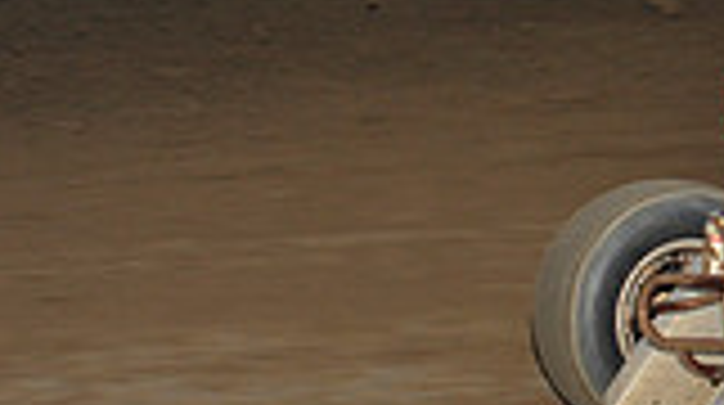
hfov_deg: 7.0
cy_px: 36
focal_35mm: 302
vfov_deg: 4.0
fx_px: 5789
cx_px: 1300
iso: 640
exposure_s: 1/320
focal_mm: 80
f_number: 6.3
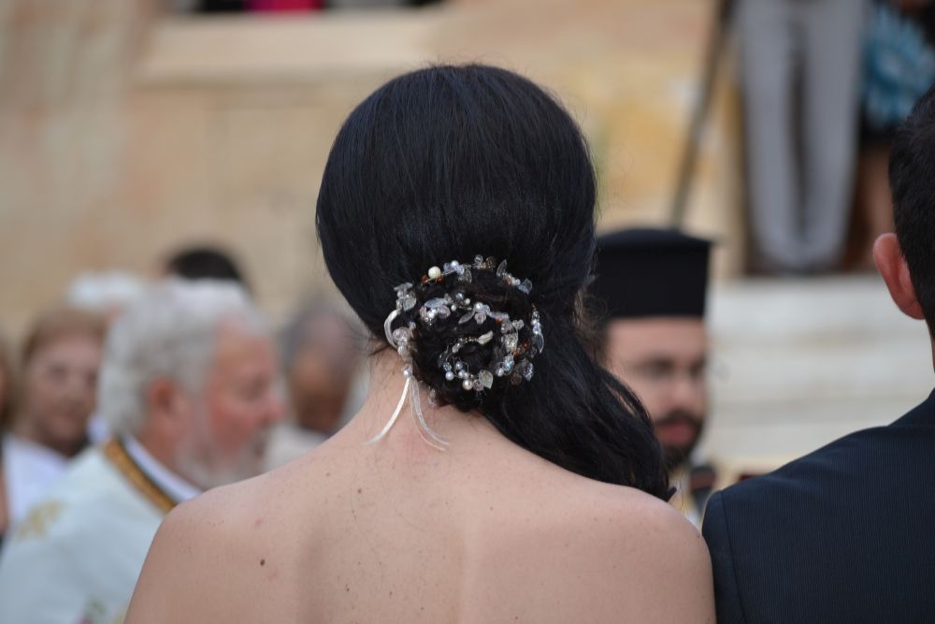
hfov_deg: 9.1
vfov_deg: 6.1
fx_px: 5844
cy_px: 312
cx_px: 468
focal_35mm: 225
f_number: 5
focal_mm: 150
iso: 180
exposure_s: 1/125
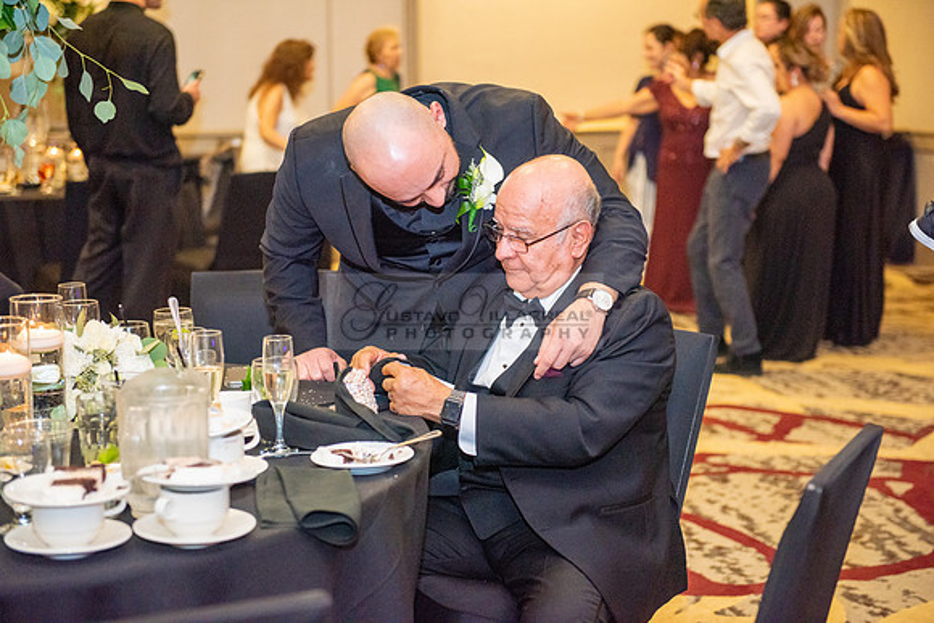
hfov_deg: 28.8
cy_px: 312
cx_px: 467
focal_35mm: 70
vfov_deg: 19.5
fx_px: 1816
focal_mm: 70
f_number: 2.8
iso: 1600
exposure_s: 1/160
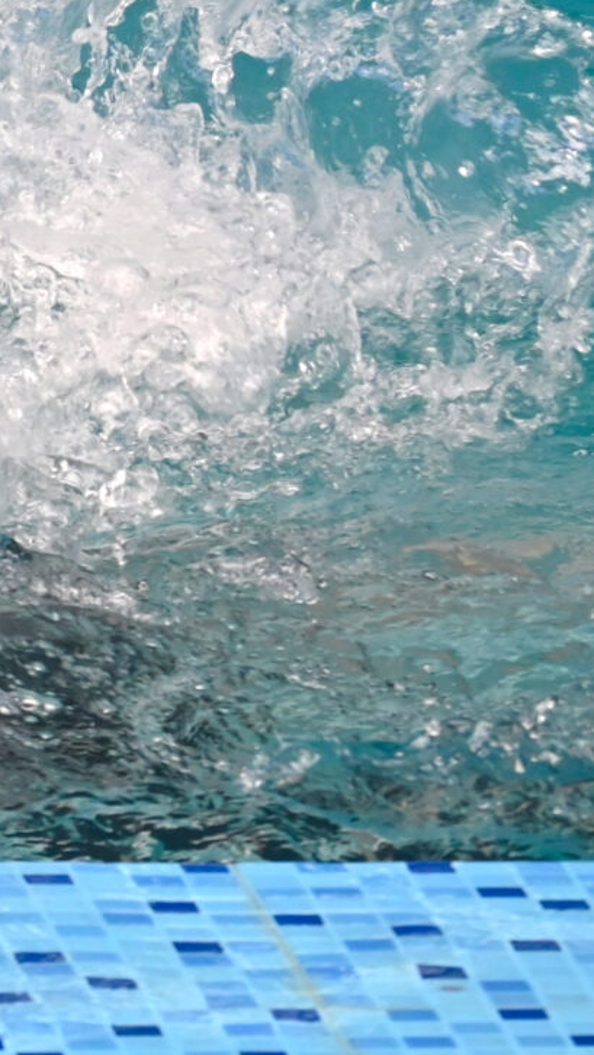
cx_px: -780
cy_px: 404
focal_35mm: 1383
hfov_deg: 0.9
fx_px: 38721
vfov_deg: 1.6
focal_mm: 250
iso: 640
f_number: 6.3
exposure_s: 1/320
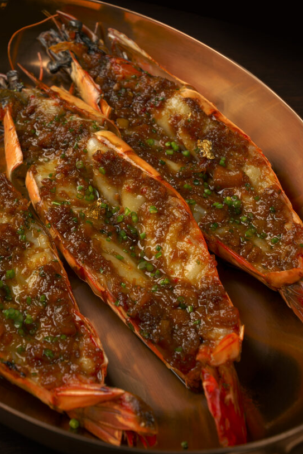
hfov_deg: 15.5
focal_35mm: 88
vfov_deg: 23.1
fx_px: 1111
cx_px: 121
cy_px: 188
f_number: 14
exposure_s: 1/200
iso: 200
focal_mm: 70
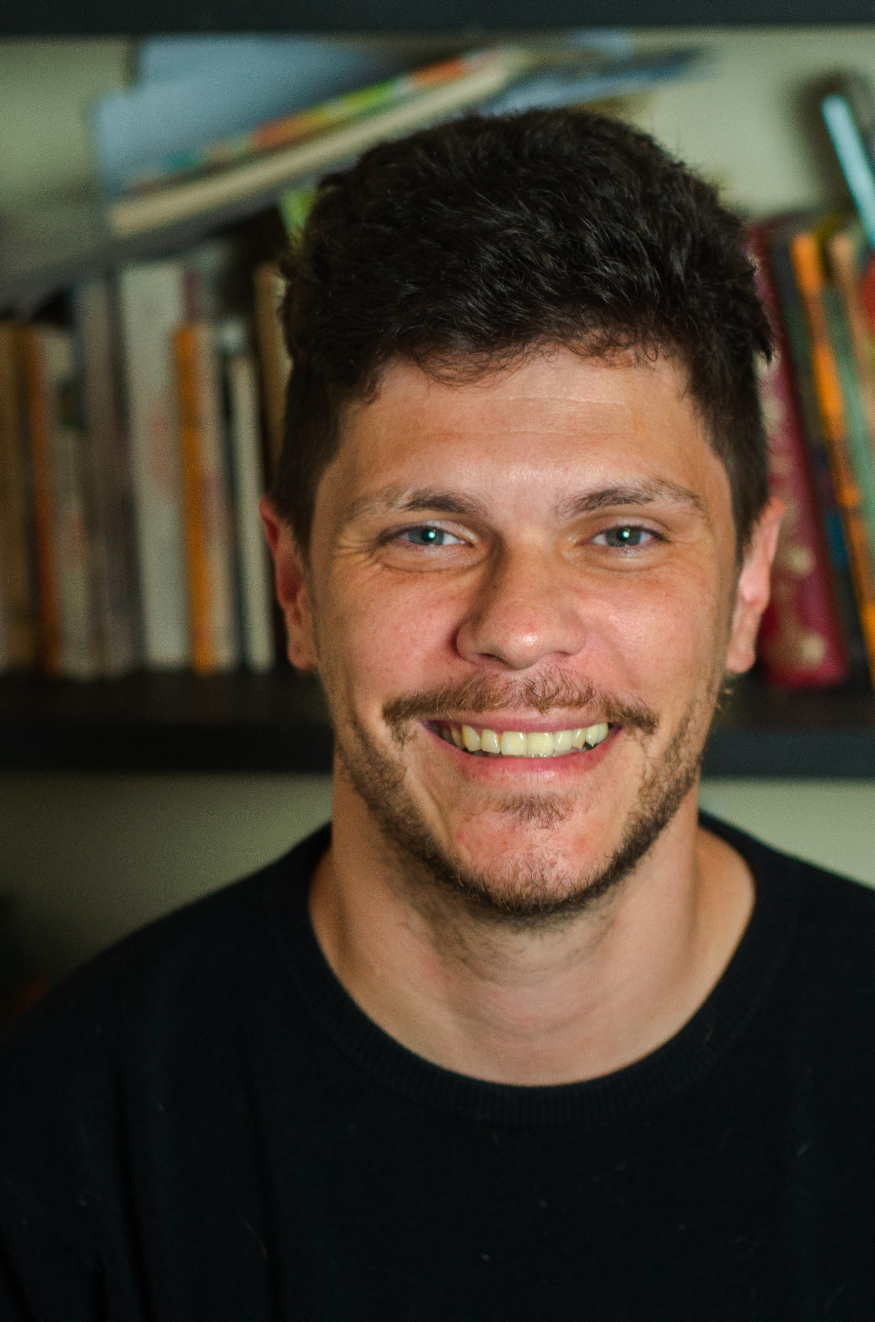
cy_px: 791
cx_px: 509
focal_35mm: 94
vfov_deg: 21.7
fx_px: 3443
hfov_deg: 14.5
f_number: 2.8
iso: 500
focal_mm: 50
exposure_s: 1/80
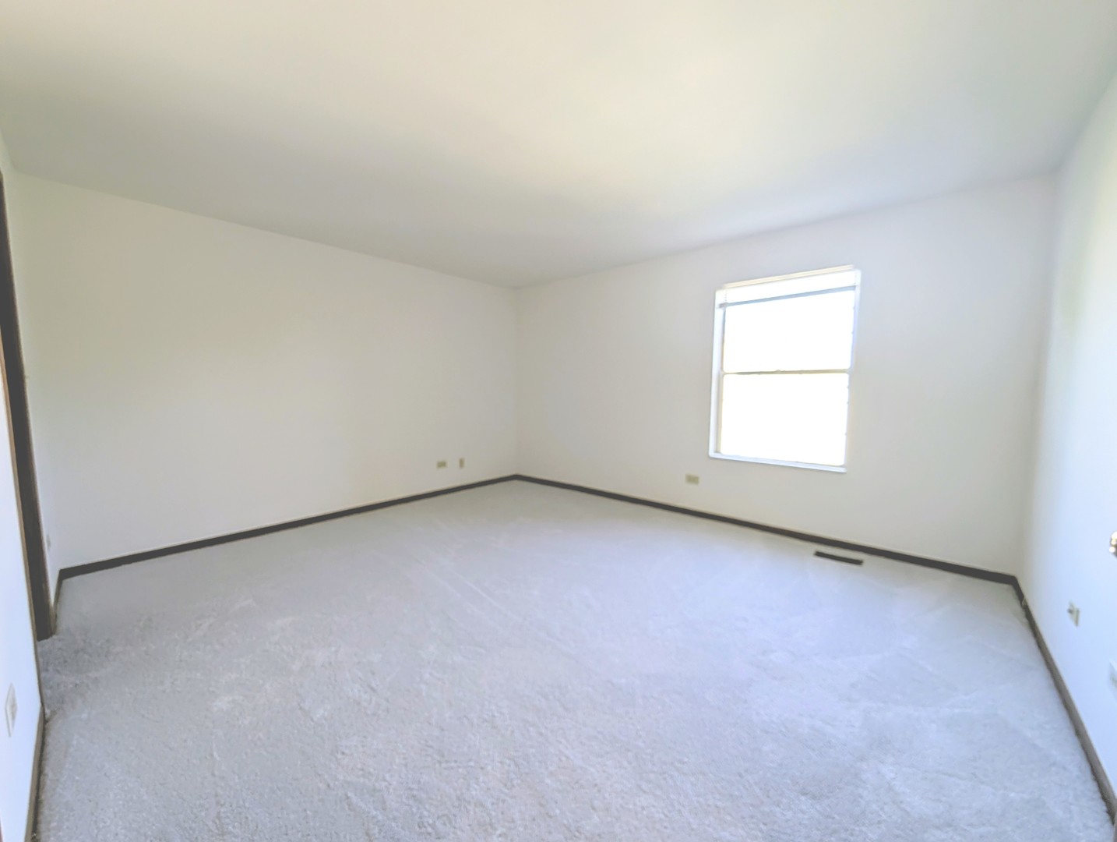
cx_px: 558
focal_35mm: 12
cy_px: 421
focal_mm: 2.23
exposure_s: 1/83.8
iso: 117
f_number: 1.95
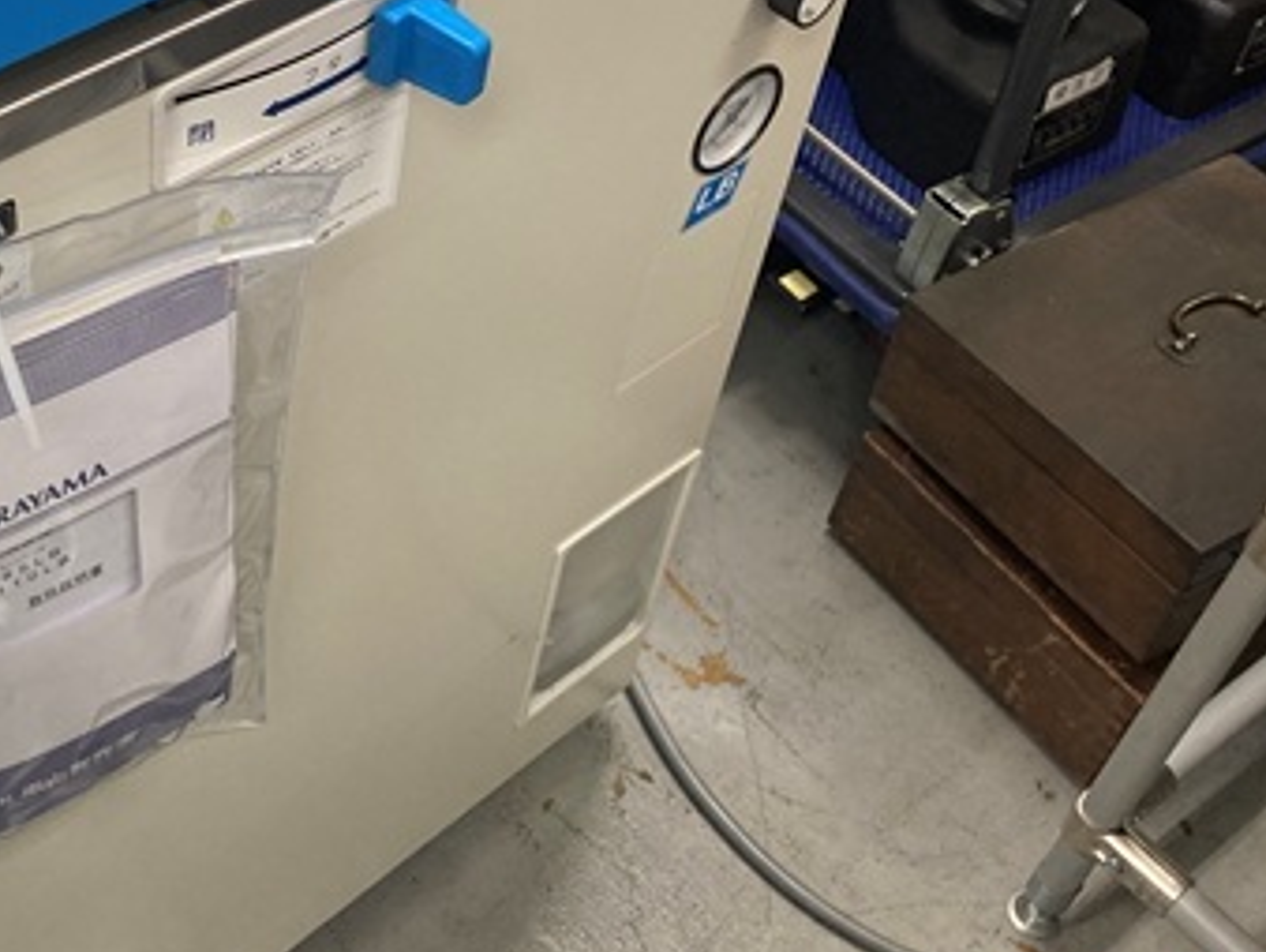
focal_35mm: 53
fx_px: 1940
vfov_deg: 27.3
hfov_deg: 35.1
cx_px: 266
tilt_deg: -45.2
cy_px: 285
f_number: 1.8
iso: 125
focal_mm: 3.99
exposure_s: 1/60
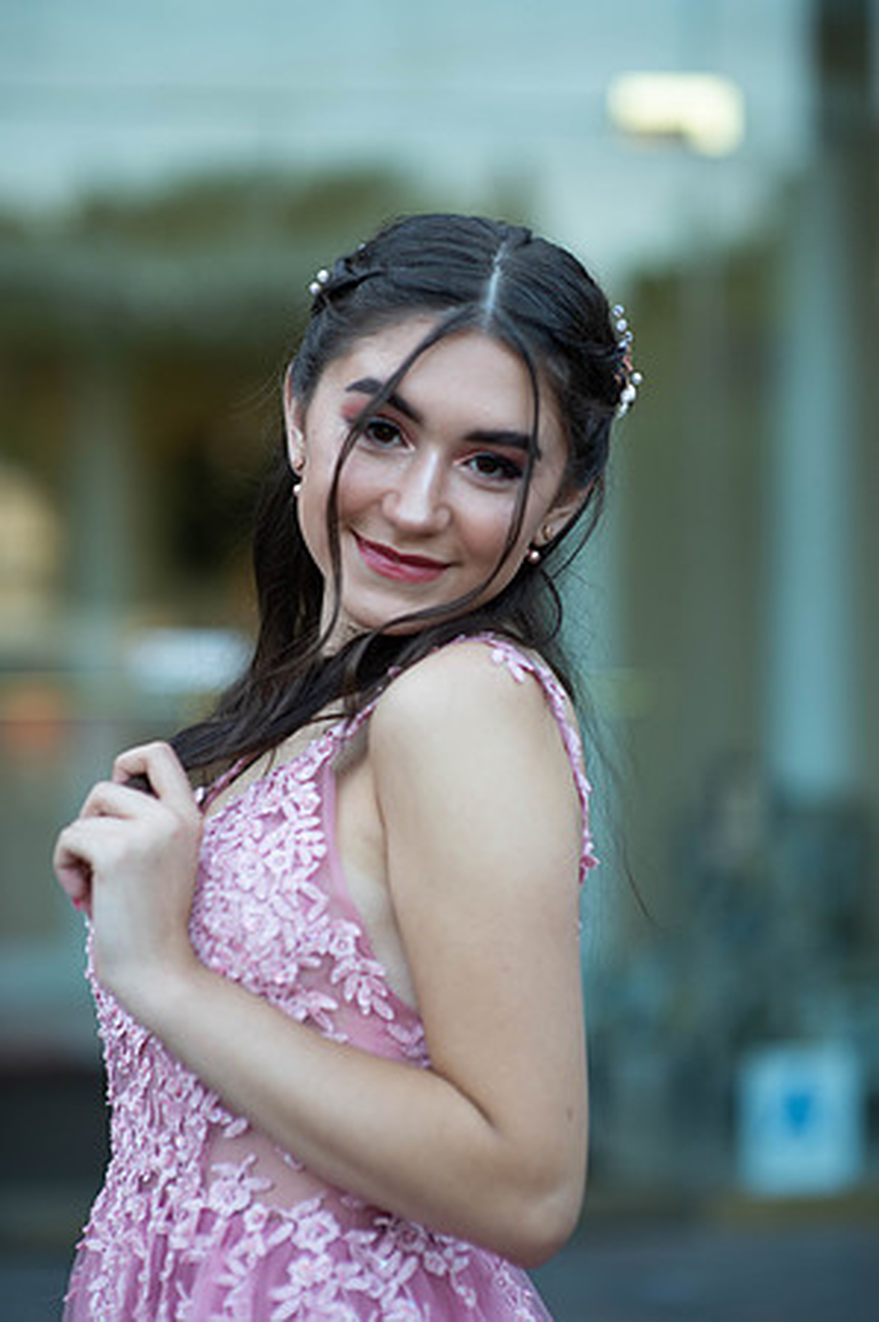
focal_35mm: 85
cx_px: 440
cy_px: 661
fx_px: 3120
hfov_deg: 16.0
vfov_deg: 23.9
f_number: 2
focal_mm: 85
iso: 250
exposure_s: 1/640
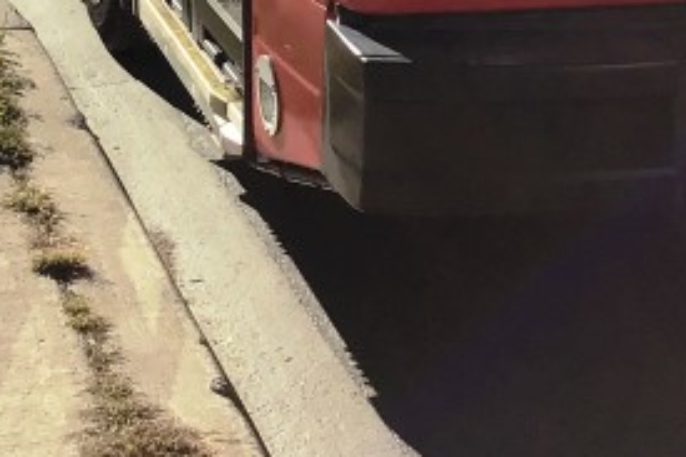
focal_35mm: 120
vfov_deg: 10.5
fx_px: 2285
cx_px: 644
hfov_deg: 16.8
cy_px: -442
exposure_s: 1/1335
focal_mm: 3.3
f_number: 2.4
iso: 25
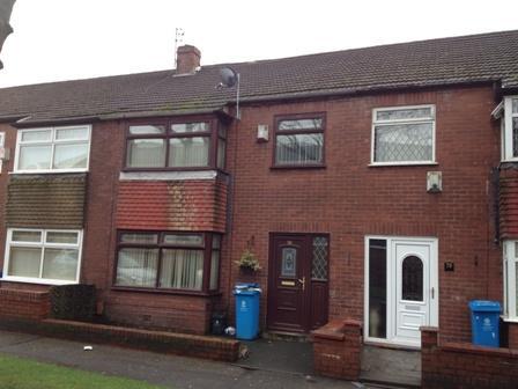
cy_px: 194
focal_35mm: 35
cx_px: 259
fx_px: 524
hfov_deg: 52.6
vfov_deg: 40.7
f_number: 2.4
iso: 64
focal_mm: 4.28
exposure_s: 1/194
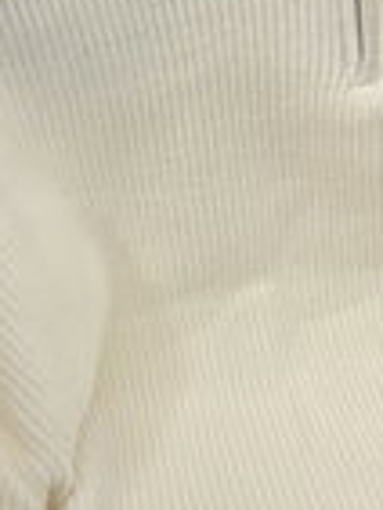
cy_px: 244
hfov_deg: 16.8
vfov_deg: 22.5
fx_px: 1282
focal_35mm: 87
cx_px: 336
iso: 50
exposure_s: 1/100
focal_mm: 6.3
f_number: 1.7
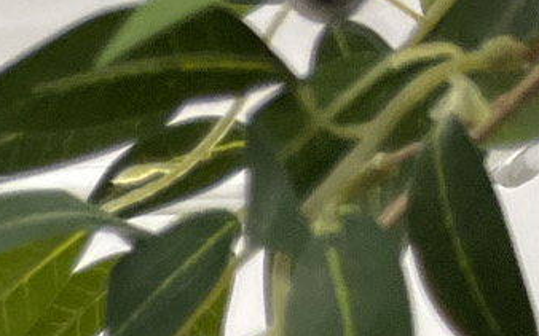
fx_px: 2394
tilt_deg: -2.5
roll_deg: -0.4
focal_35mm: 163
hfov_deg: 10.4
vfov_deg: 6.9
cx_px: -888
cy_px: 1140
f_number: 1.6
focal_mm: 5.1
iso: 100
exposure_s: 1/50
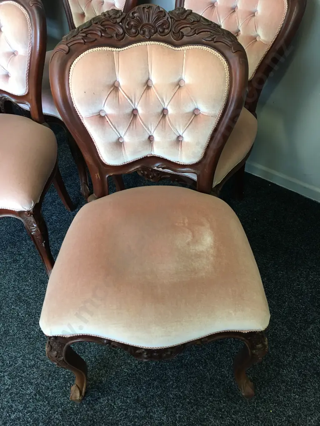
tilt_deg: -44.3
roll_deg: +1.0
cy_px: 213
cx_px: 160
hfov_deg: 48.2
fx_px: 357
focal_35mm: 29
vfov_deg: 61.7
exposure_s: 1/17
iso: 50
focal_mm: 4.15
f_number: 2.2
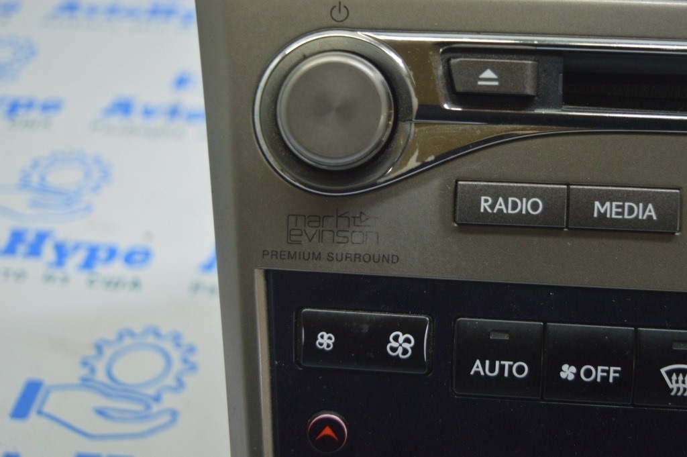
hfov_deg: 37.9
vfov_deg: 25.7
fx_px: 1001
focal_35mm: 52
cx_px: 344
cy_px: 228
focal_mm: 35
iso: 400
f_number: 4.5
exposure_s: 1/40
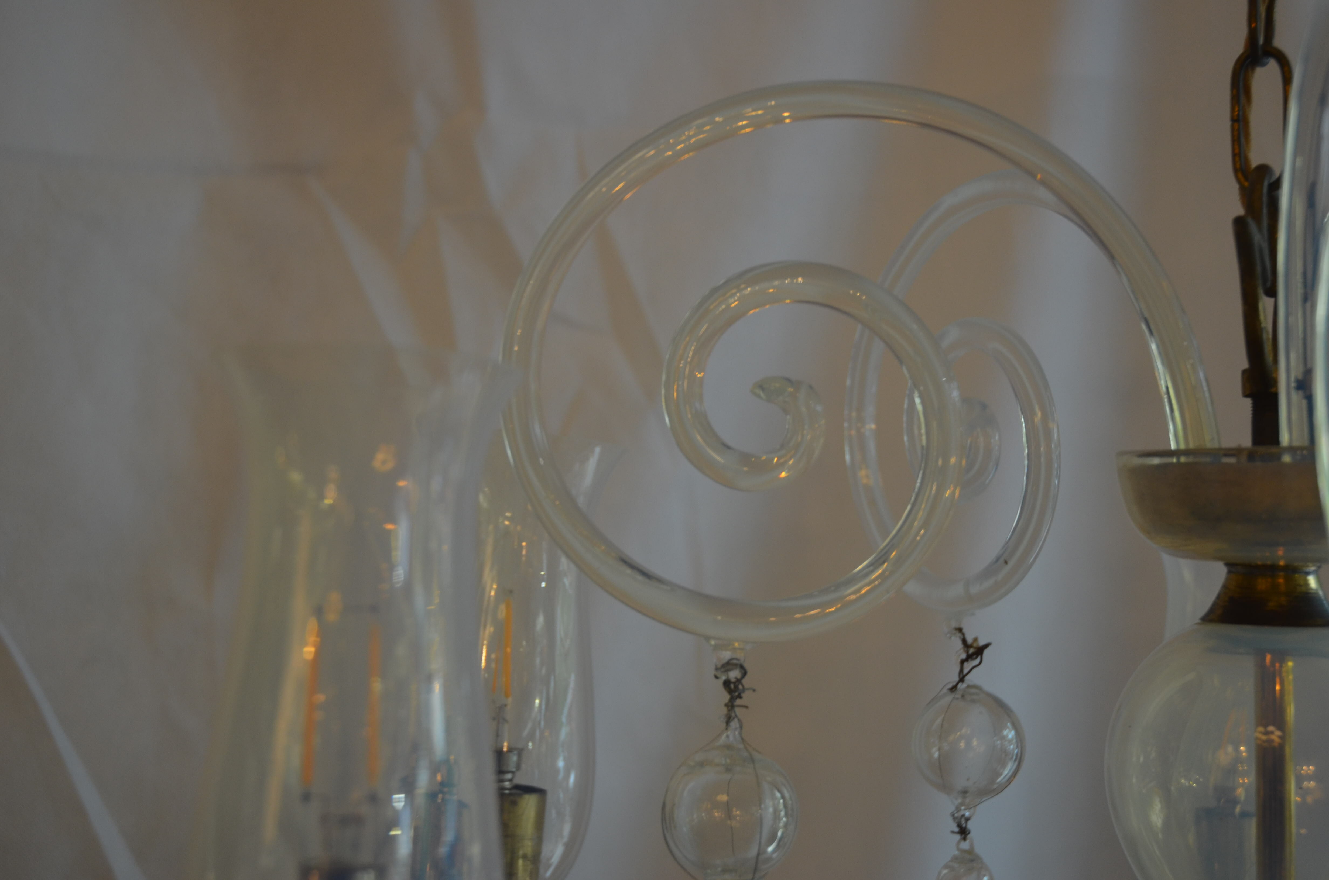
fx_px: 1934
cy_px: 440
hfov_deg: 37.9
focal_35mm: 52
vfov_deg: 25.6
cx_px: 664
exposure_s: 1/60
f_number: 4.2
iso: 400
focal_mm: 35
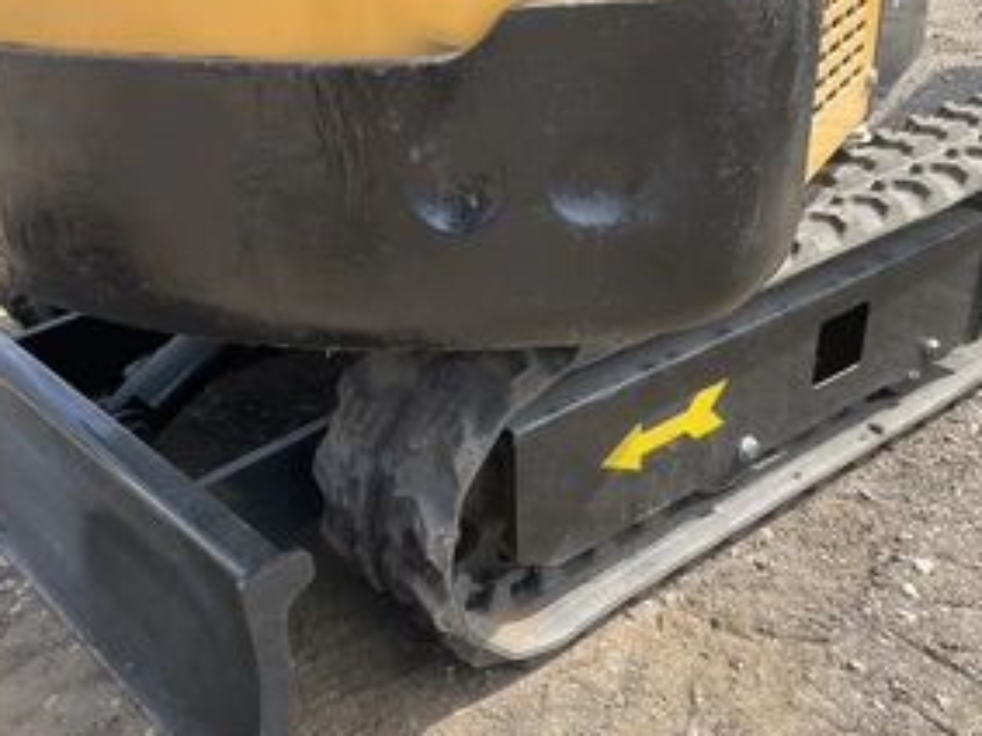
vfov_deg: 34.9
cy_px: 465
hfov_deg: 45.8
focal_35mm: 41
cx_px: 482
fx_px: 1163
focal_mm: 3
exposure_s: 1/519
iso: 25
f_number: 1.8
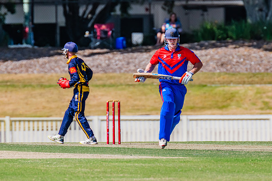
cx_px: 149
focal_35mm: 842
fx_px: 6360
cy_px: 93
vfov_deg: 1.6
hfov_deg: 2.4
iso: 640
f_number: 8
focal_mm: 600
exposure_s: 1/2000
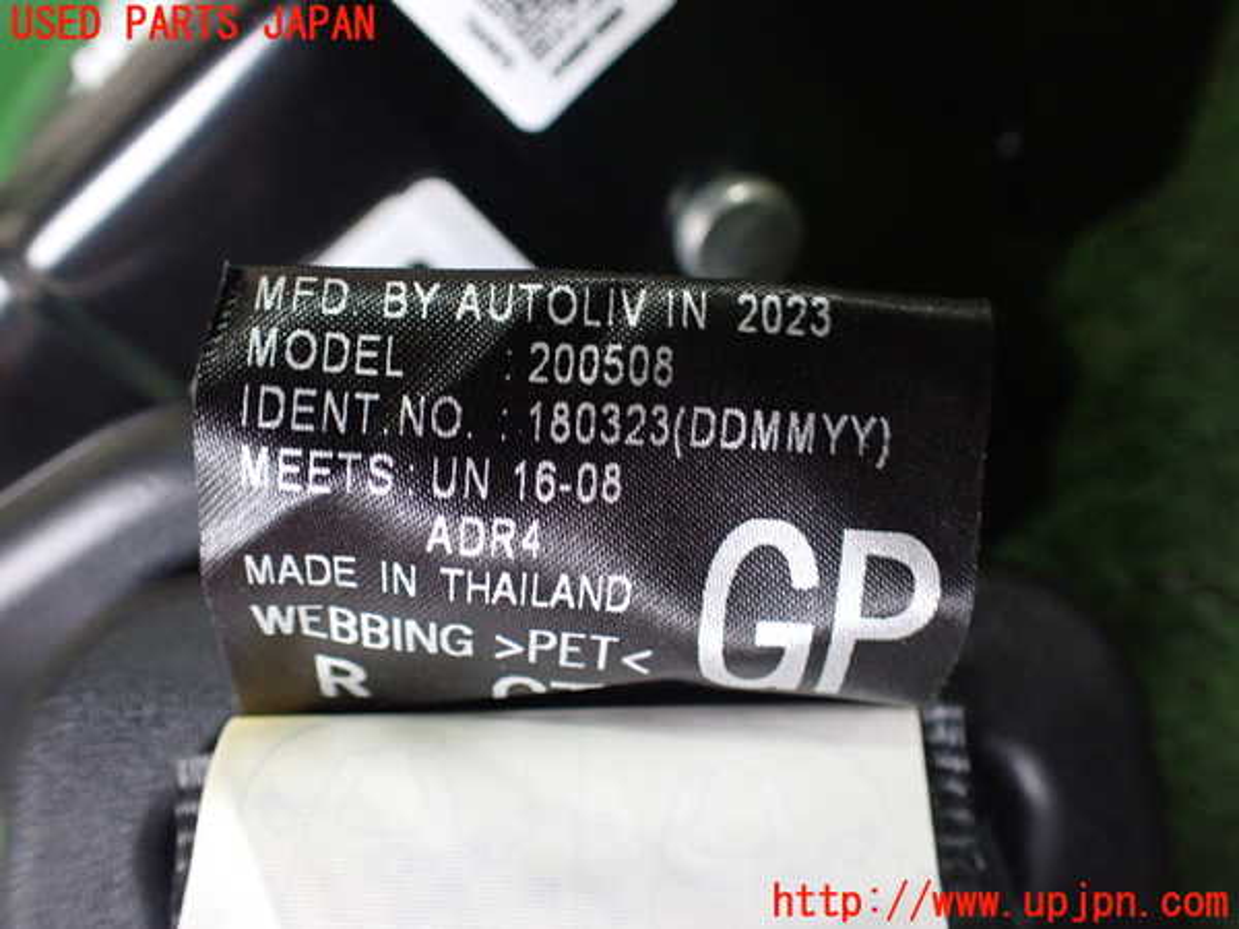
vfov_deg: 46.8
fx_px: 1074
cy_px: 464
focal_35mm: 30
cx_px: 620
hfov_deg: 60.0
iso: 800
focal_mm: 5.4
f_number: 2.3
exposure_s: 1/80
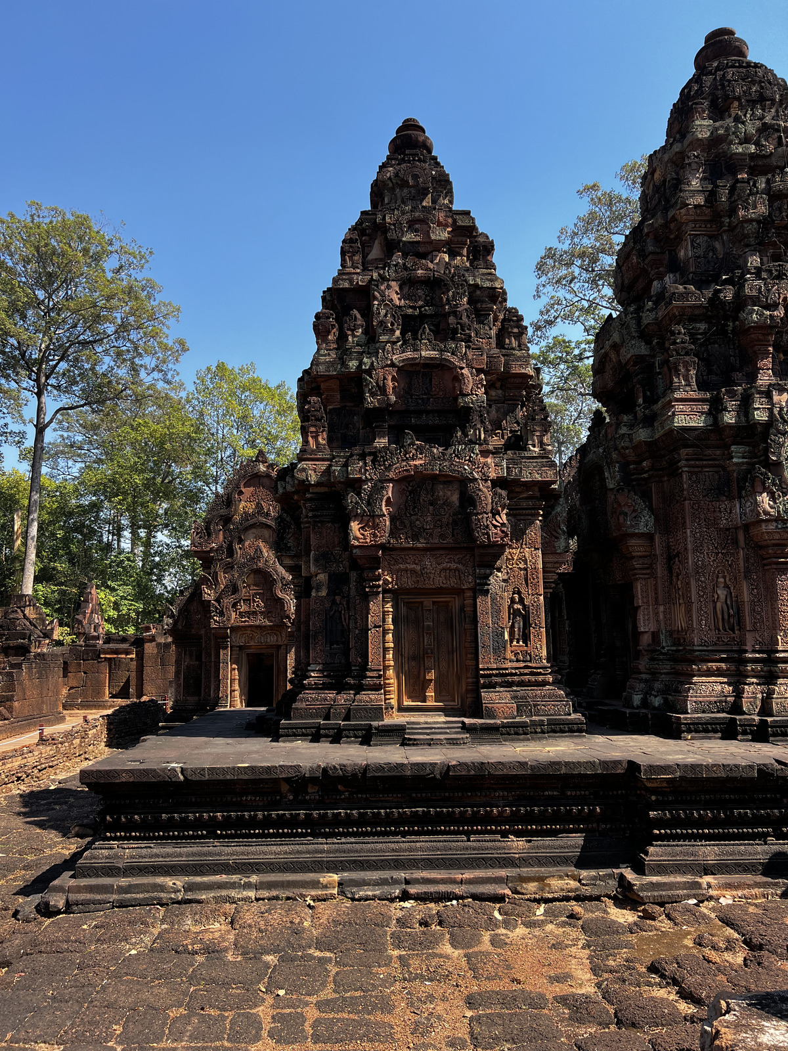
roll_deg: +1.4
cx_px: 394
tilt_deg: +9.0
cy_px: 526
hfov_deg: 53.1
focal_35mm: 26
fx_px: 789
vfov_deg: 67.3
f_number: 1.5
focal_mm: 5.7
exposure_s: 1/1511
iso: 50
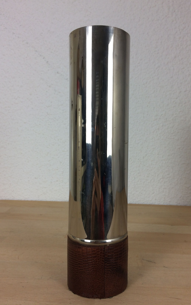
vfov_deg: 61.2
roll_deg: +0.4
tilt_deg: -3.9
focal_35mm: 31
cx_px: 103
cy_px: 152
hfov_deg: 40.6
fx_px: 258
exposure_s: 1/50
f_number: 2.2
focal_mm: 4.15
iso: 50
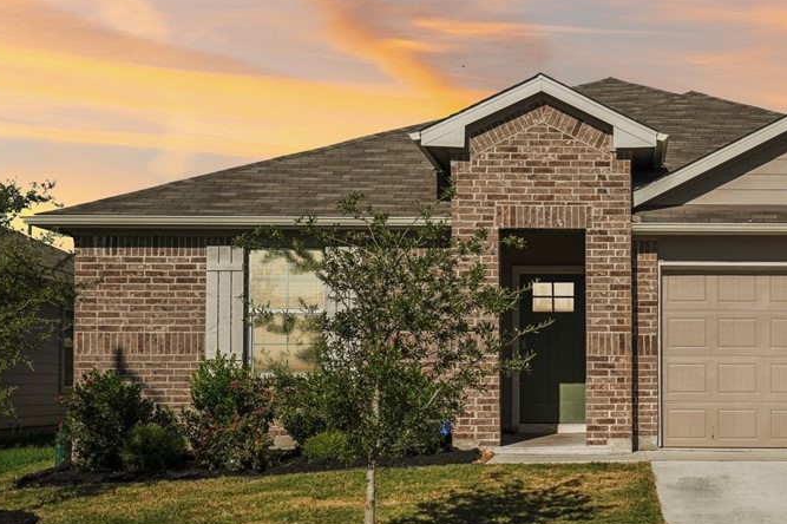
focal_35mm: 57
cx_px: 628
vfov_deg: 23.7
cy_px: 343
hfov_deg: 34.0
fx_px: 1245
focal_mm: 35
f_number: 8
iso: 200
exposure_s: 1/1000
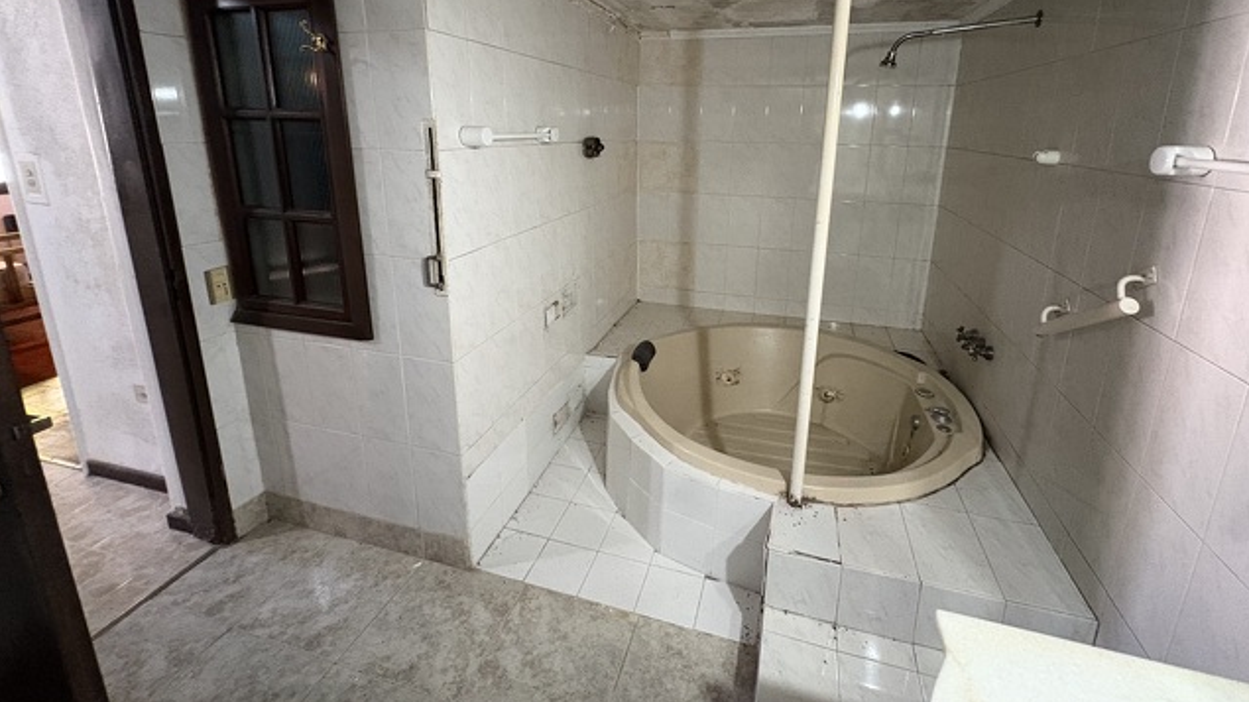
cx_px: 653
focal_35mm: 16
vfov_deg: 65.6
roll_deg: +0.4
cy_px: 246
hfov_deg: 99.3
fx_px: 530
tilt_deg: -12.5
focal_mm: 2.22
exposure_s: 1/33
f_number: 2.2
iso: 640
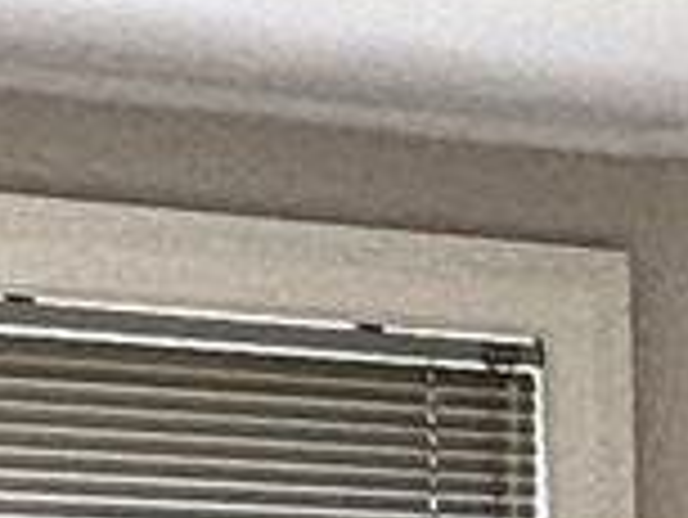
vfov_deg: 10.2
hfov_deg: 13.9
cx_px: 1021
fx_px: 2645
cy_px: 1099
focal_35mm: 133
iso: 80
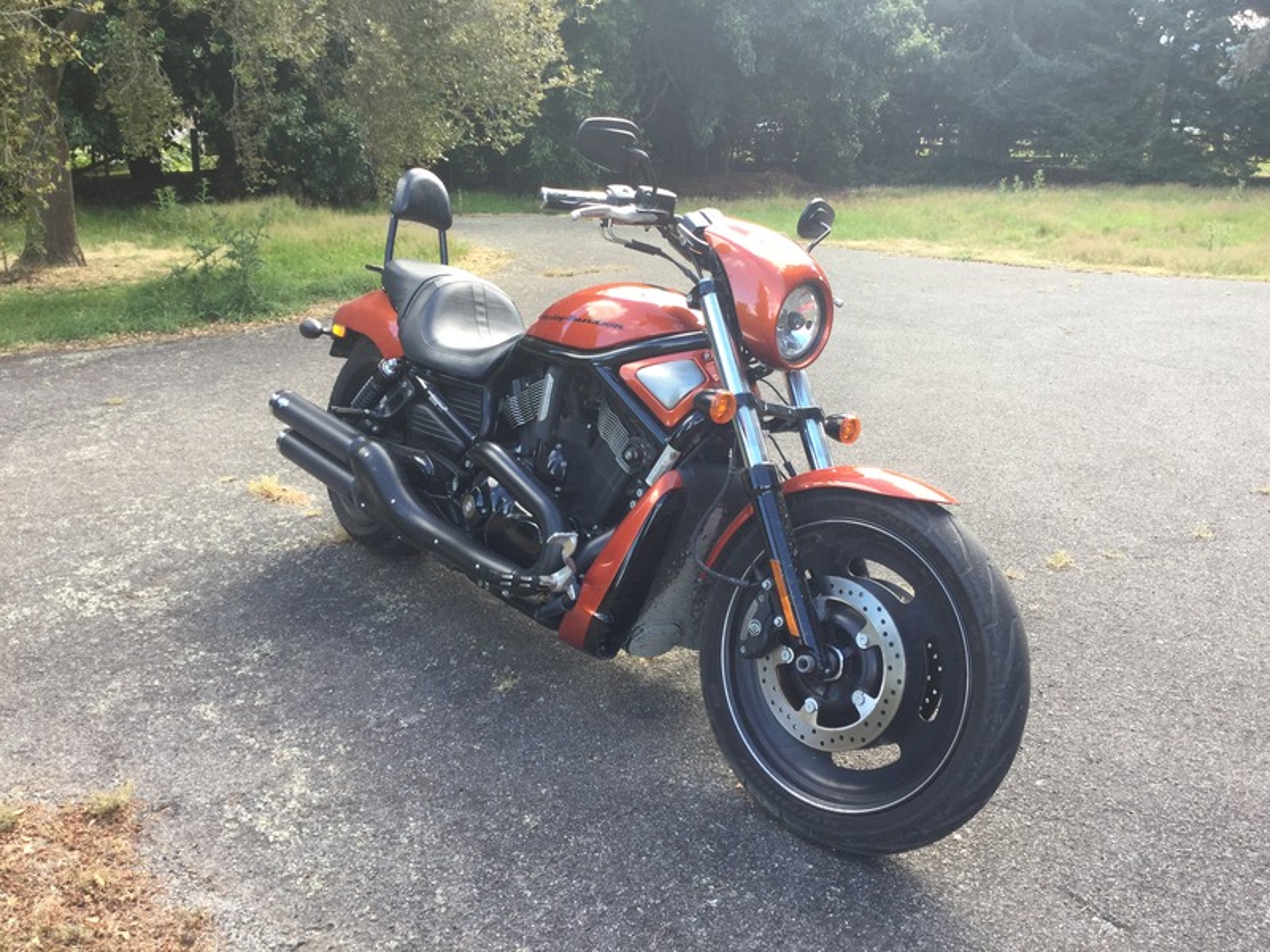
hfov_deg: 58.4
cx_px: 635
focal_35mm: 31
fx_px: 1137
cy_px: 476
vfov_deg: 45.4
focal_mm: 3.3
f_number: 2.4
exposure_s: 1/100
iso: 25
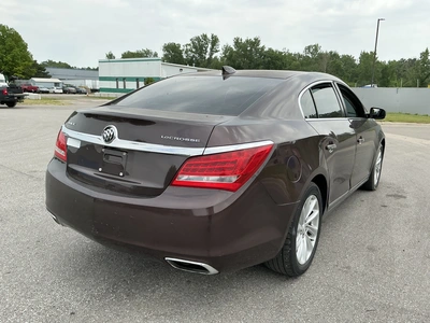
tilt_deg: -9.2
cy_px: 162
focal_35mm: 28
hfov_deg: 63.4
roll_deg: -2.0
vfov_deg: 49.7
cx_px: 215
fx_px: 348
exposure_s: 1/1076
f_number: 1.8
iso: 25
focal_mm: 3
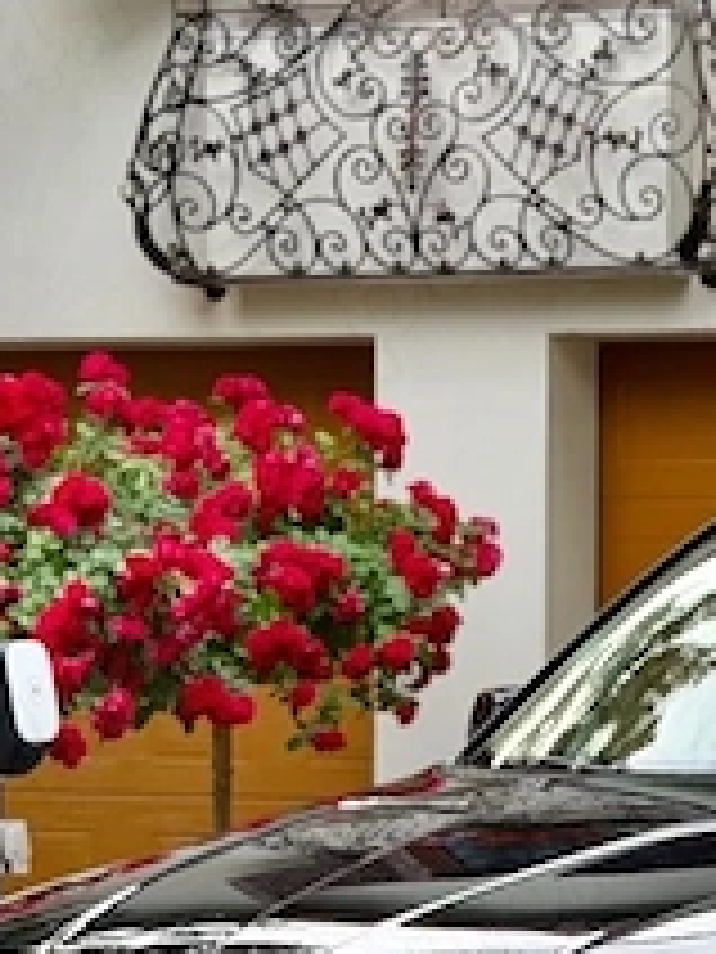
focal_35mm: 136
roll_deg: +0.1
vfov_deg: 14.4
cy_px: 855
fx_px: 3751
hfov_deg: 10.8
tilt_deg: -3.3
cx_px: 802
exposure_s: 1/636
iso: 80
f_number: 1.78
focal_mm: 6.76
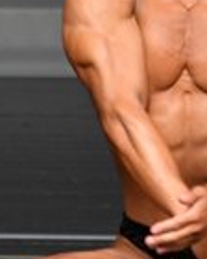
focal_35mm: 2334
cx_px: 321
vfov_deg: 0.8
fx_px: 17874
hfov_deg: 0.7
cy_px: 96
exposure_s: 1/400
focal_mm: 300
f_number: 5.6
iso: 2500
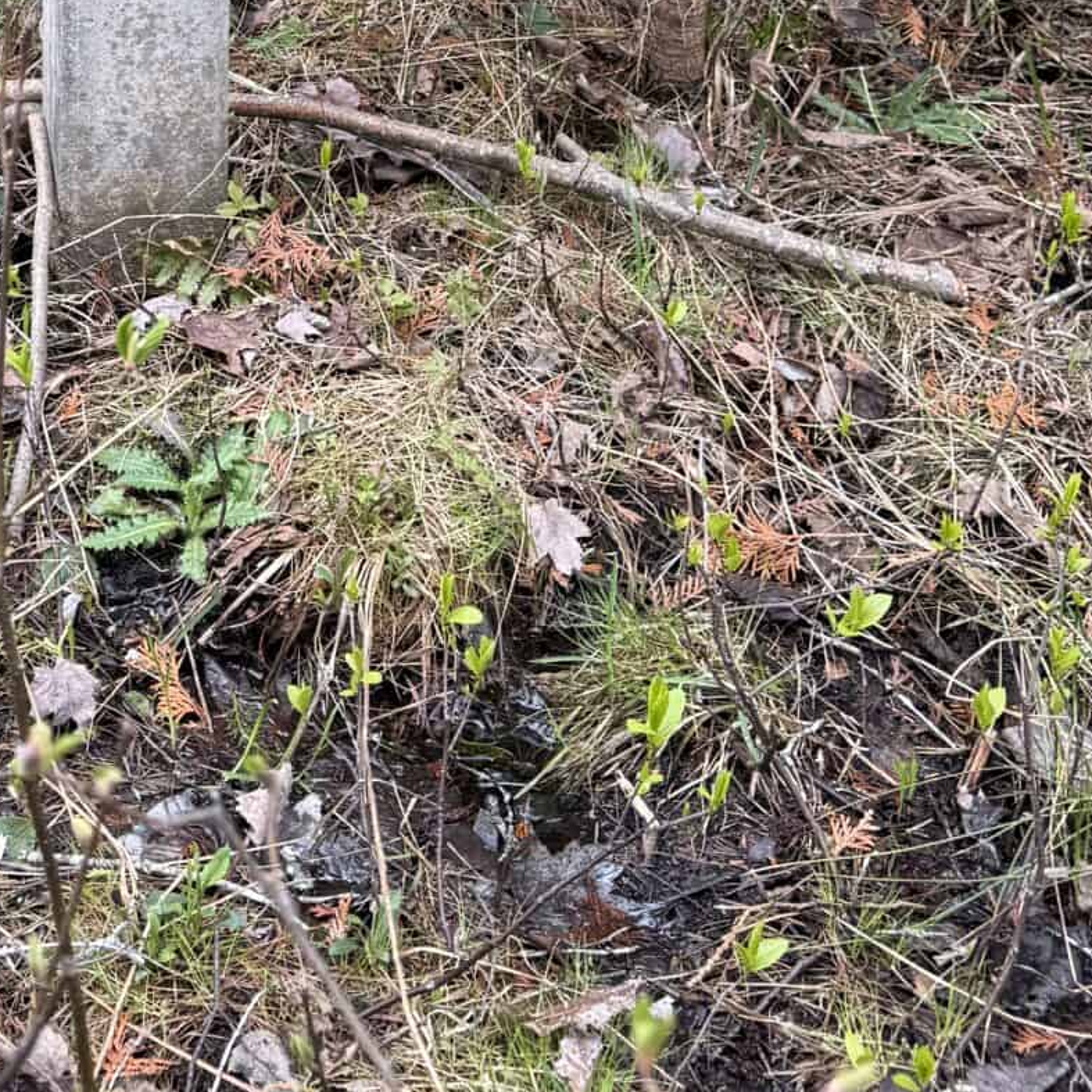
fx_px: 2463
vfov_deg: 22.9
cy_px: -229
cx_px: 225
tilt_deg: -24.7
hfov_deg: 24.6
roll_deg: -2.6
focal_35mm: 69
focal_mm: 6.76
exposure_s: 1/121
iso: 80
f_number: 1.78
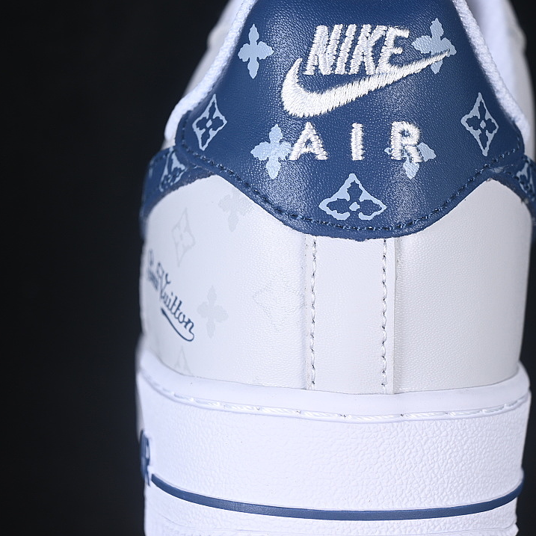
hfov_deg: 18.1
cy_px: 268
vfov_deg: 18.1
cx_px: 321
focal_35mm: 96
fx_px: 1682
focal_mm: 50
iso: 160
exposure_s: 1/80
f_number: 7.1
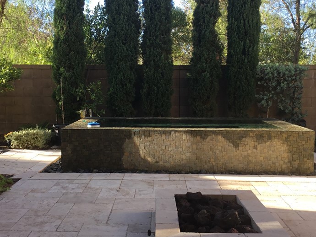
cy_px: 108
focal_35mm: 46
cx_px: 147
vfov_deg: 31.5
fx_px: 420
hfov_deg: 41.2
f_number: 2.4
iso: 25
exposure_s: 1/186
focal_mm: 3.3
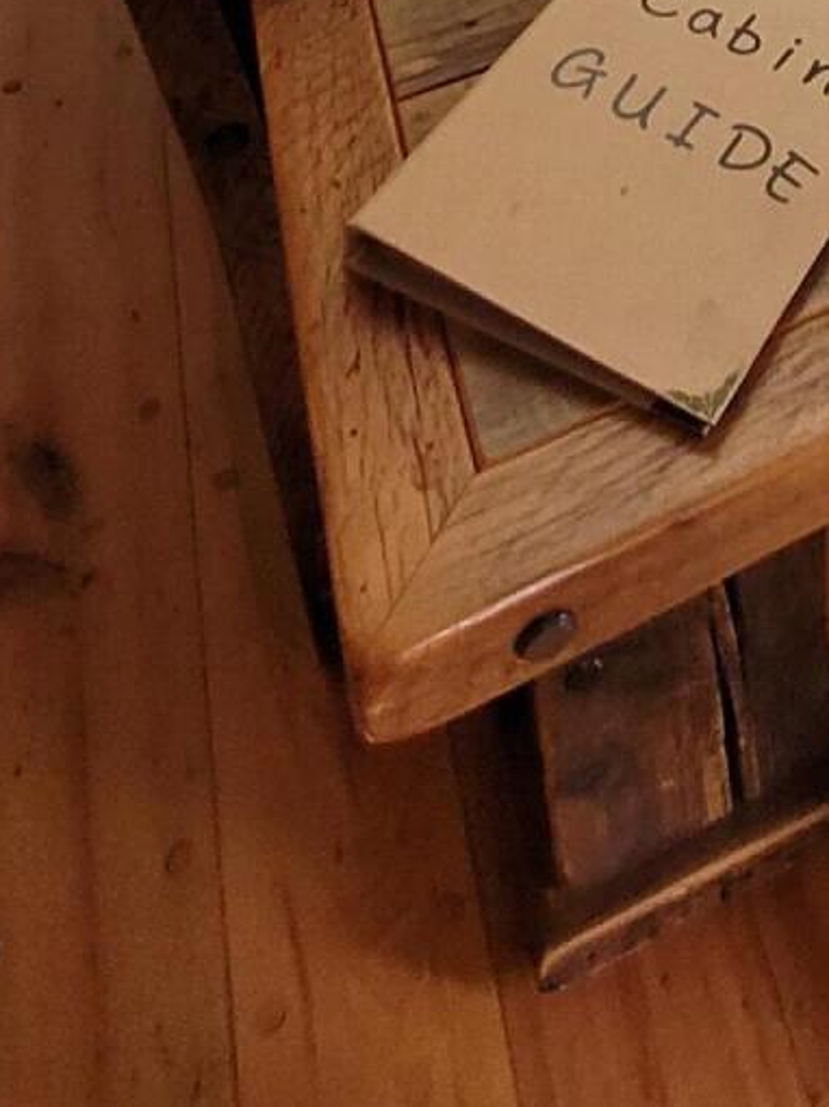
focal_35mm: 51
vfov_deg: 24.6
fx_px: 1630
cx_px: 1050
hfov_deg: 25.1
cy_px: -708
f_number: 2.2
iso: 160
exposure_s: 1/60
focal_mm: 1.74
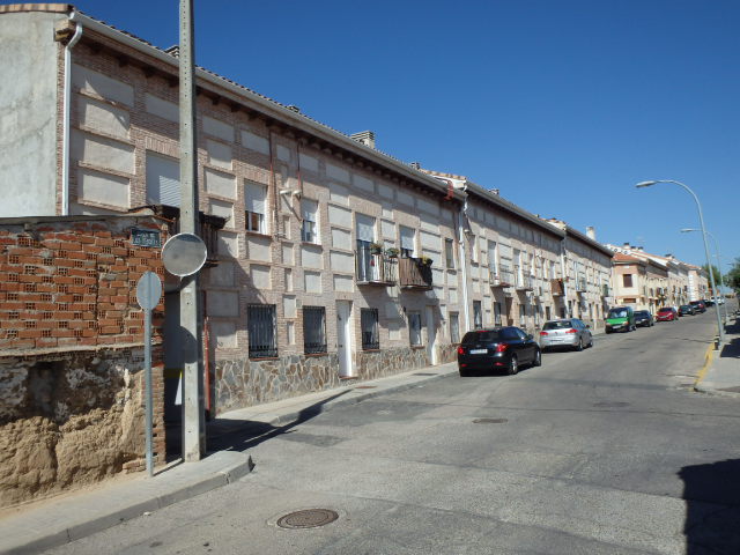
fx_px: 599
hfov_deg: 63.4
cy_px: 278
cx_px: 370
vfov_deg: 49.7
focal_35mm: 28
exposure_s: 1/200
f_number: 11
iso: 125
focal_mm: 5
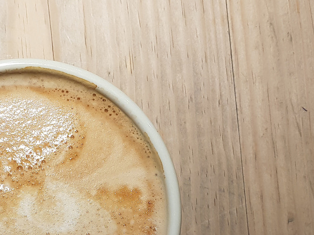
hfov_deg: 30.1
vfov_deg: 23.0
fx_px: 562
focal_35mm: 62
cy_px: 212
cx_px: 41
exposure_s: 1/120
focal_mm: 4.2
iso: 80
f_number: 1.7
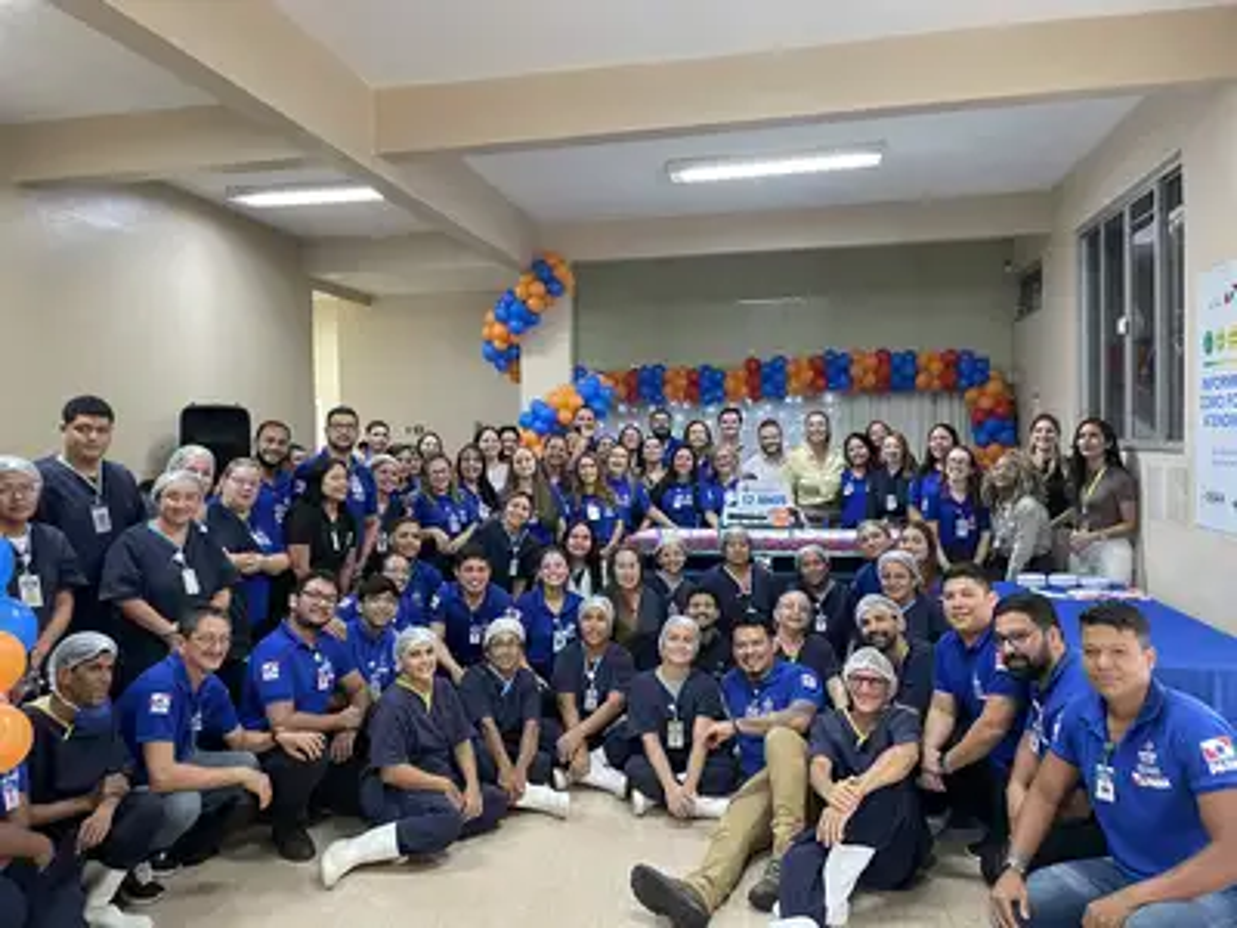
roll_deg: +0.0
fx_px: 929
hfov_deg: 67.3
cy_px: 464
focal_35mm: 26
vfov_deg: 53.1
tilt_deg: -0.6
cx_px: 618
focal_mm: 4.2
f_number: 1.6
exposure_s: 1/40
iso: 400
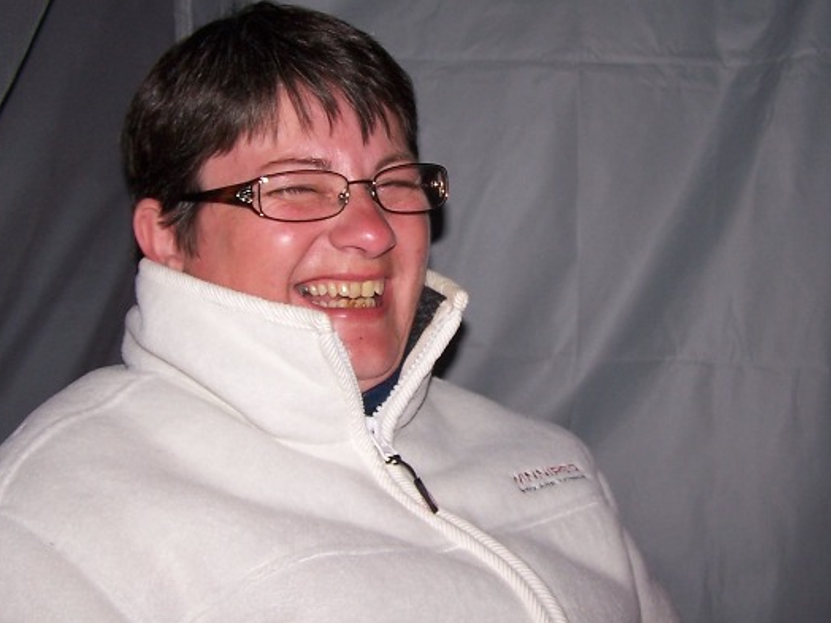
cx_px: 485
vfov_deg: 25.2
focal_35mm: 58
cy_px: 269
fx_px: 1392
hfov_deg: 33.2
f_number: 2.8
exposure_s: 1/60
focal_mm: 6.3
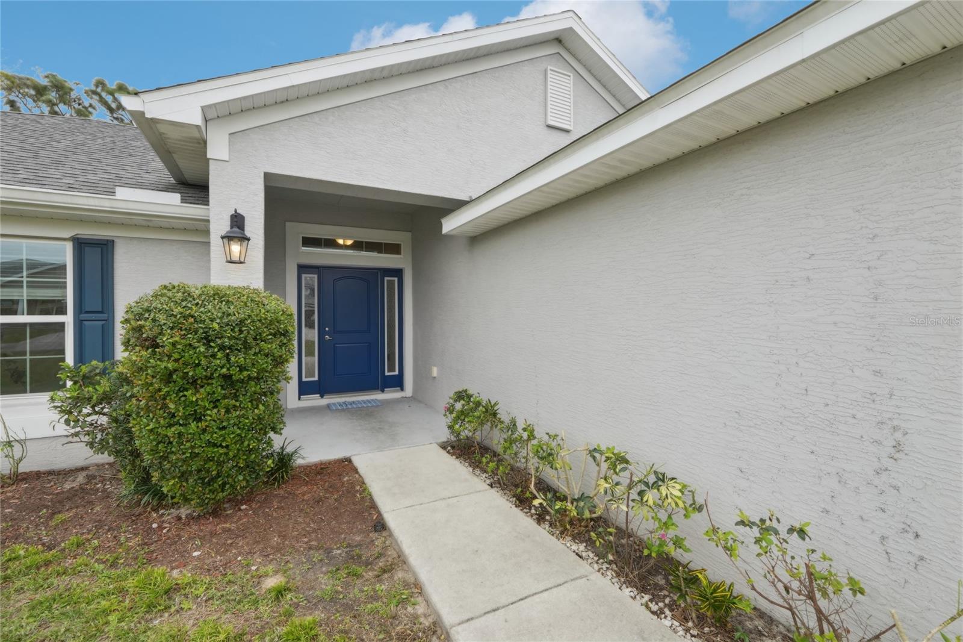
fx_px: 401
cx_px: 482
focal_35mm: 15
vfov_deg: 77.3
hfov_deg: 100.4
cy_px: 321
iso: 400
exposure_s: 1/160
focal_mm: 10
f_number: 8
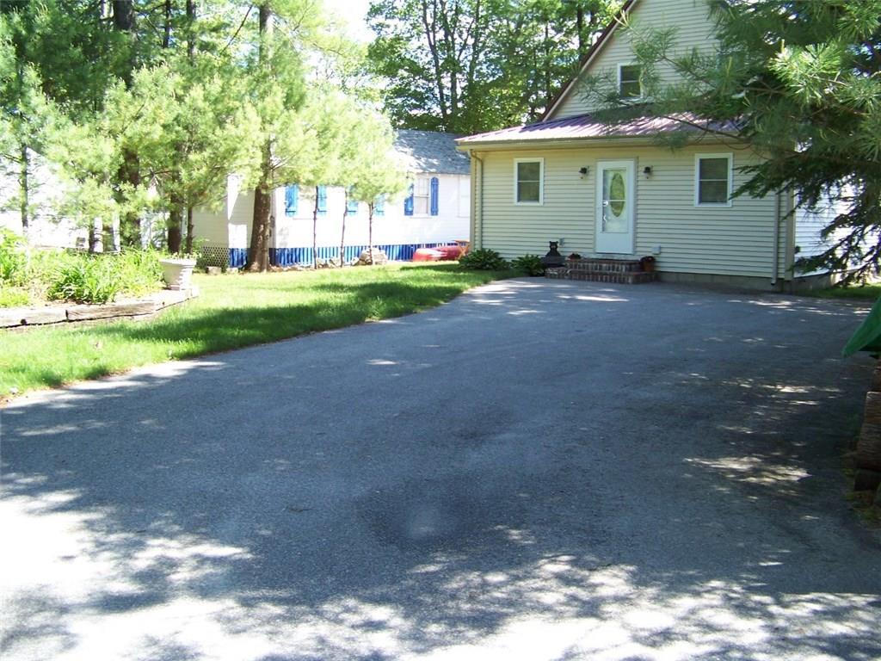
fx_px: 916
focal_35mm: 36
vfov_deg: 39.7
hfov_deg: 51.4
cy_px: 330
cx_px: 440
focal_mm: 5.85
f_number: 2.8
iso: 69
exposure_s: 1/160
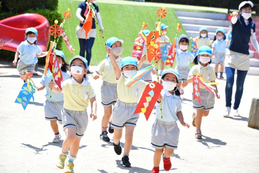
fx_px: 1079
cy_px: 86
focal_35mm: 150
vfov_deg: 9.1
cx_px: 130
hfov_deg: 13.7
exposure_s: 1/1000
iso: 560
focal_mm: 100
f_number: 5.6
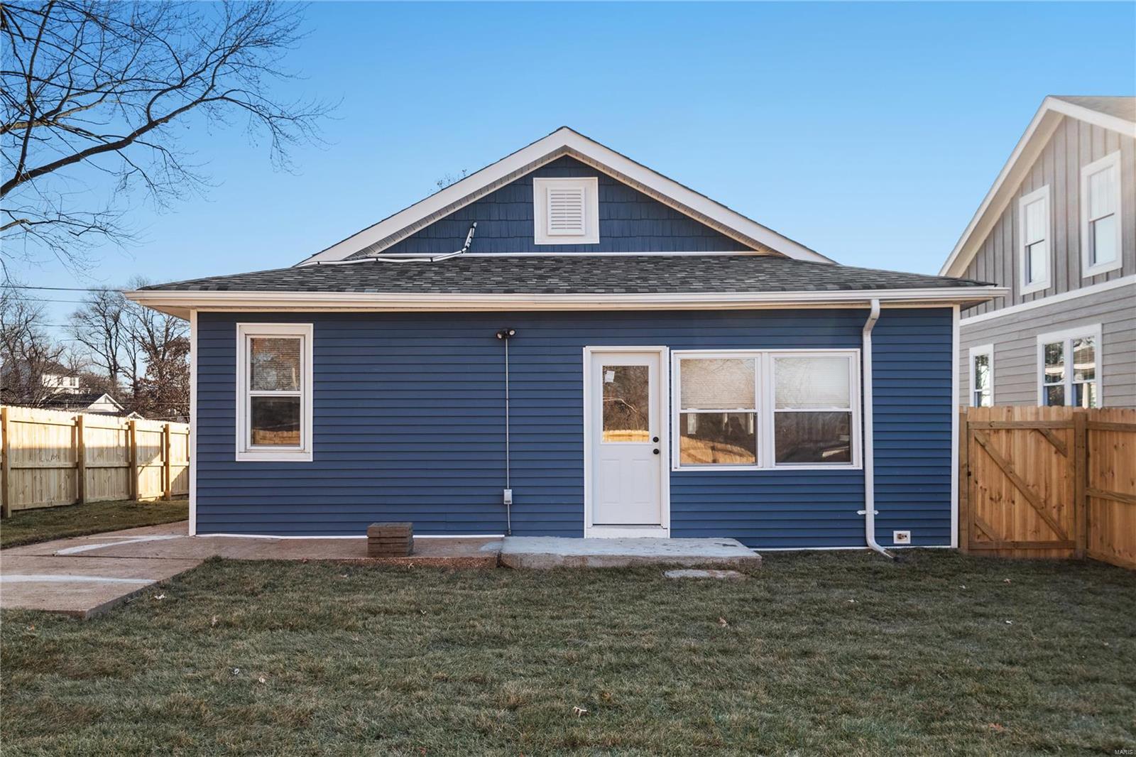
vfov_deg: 43.6
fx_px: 946
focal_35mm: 30
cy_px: 378
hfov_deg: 61.9
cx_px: 568
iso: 400
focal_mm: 15
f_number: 8
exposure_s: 1/200
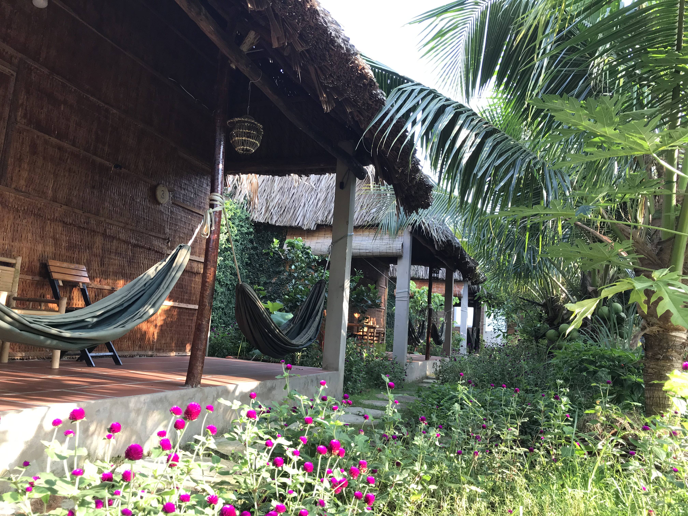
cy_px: 258
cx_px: 344
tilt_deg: +8.7
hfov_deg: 63.4
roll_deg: -4.3
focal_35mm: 28
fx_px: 557
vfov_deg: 49.7
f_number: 1.8
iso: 20
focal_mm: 3.99
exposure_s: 1/93
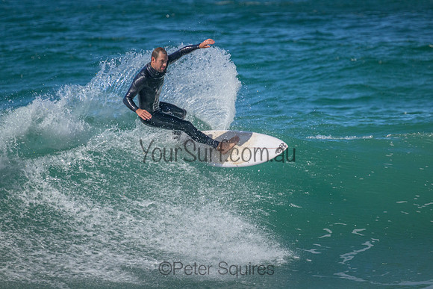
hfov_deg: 2.6
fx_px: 9624
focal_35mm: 800
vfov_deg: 1.7
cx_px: 216
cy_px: 144
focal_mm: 800
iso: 2800
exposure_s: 1/2000
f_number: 11
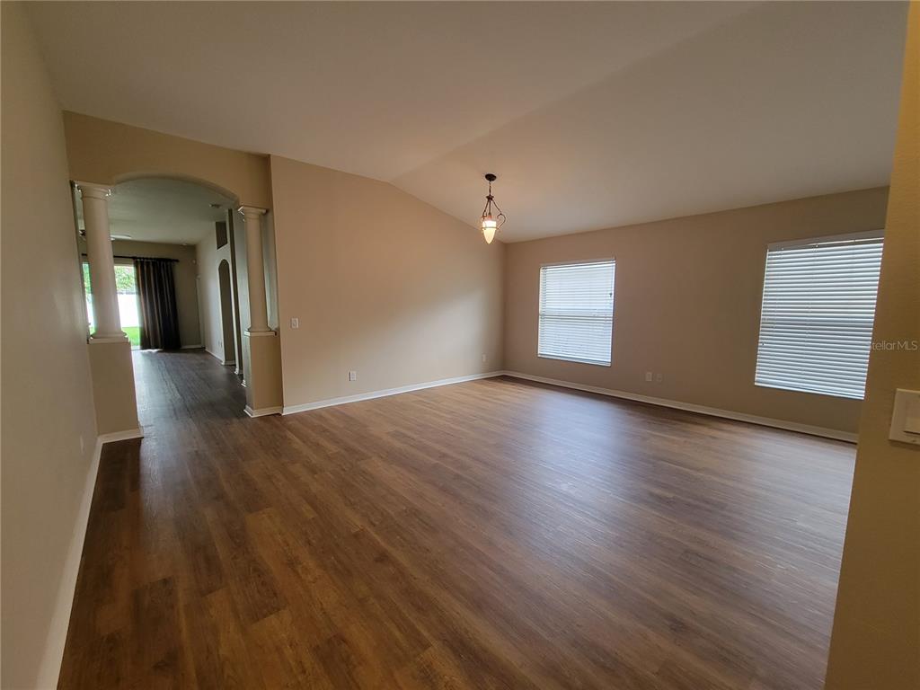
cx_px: 460
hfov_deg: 106.2
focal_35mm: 13
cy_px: 345
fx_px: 346
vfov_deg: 89.9
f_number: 2.2
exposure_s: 1/60
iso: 200
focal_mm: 2.2
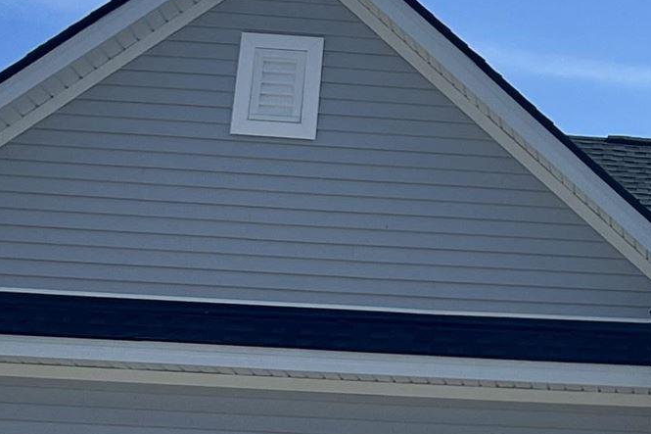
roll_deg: -1.7
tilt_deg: +12.3
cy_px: 167
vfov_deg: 11.0
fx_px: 2260
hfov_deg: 15.5
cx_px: 890
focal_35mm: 125
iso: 50
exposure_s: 1/6579
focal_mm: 5.7
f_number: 1.5
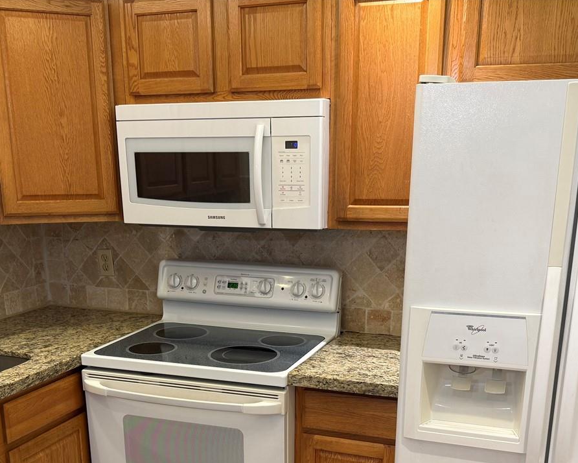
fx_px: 719
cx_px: 279
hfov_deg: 43.8
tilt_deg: -17.4
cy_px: 387
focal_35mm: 42
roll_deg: +0.2
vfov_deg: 34.3
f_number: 1.78
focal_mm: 6.76
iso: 125
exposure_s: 1/120
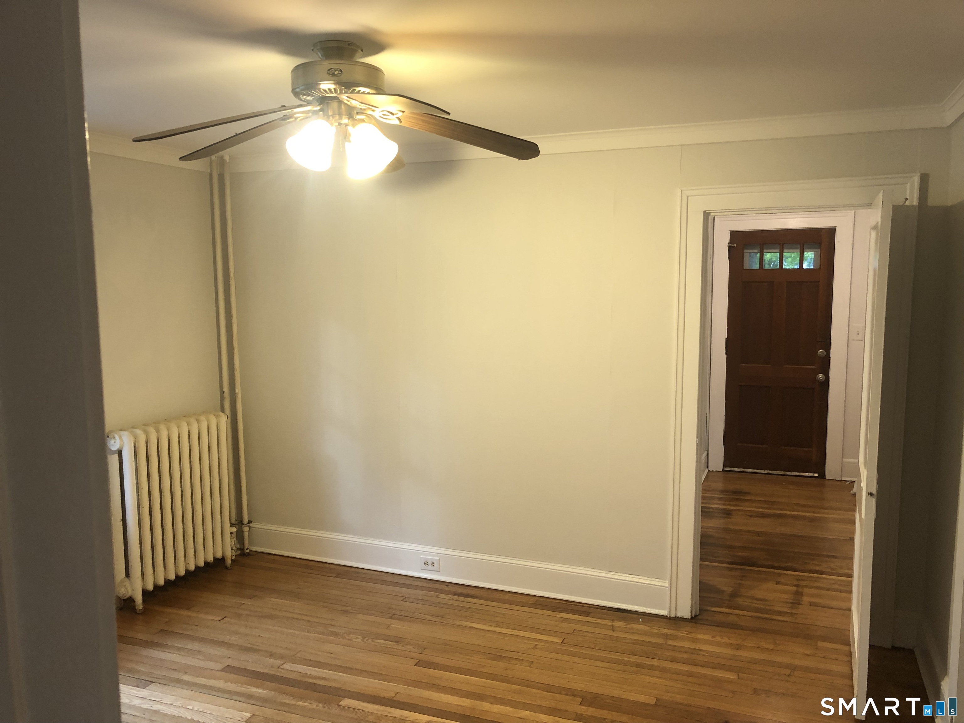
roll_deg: +1.1
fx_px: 780
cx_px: 482
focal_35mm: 28
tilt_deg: -6.4
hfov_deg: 63.4
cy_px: 362
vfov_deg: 49.7
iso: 40
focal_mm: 3.99
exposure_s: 1/17
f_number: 1.8
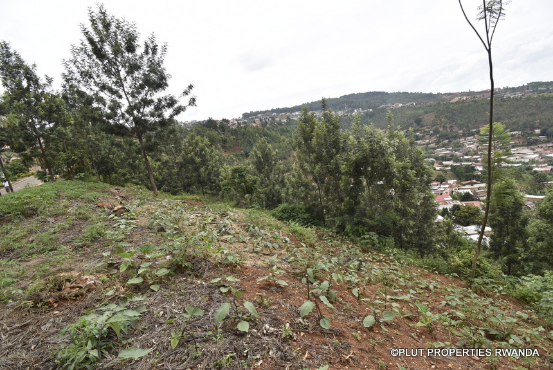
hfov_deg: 100.3
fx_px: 231
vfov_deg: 77.4
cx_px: 276
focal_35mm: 15
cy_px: 185
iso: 100
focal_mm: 10
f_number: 8
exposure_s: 1/160
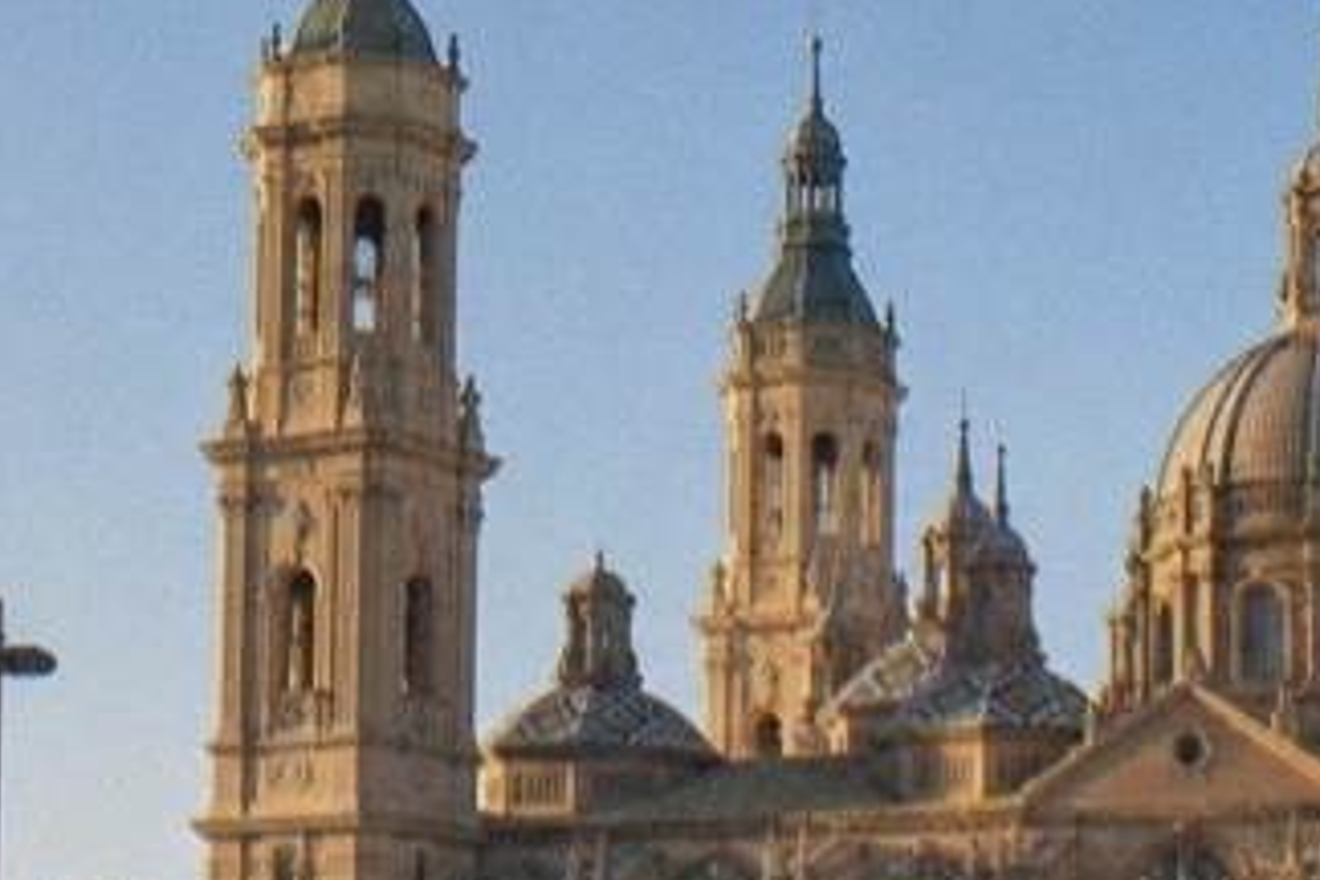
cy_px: 701
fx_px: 3960
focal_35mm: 108
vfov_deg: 12.6
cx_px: 1287
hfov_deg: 18.5
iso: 400
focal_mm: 35
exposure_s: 1/500
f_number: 7.1
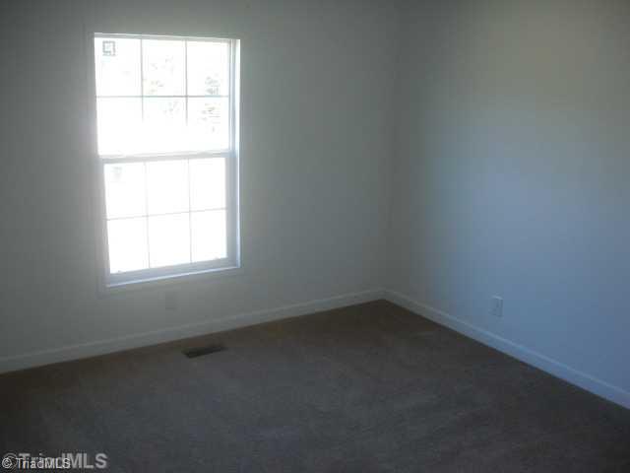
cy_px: 236
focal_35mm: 36
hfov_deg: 51.4
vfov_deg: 39.7
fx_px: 655
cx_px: 315
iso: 200
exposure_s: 1/60
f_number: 2.8
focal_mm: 6.3
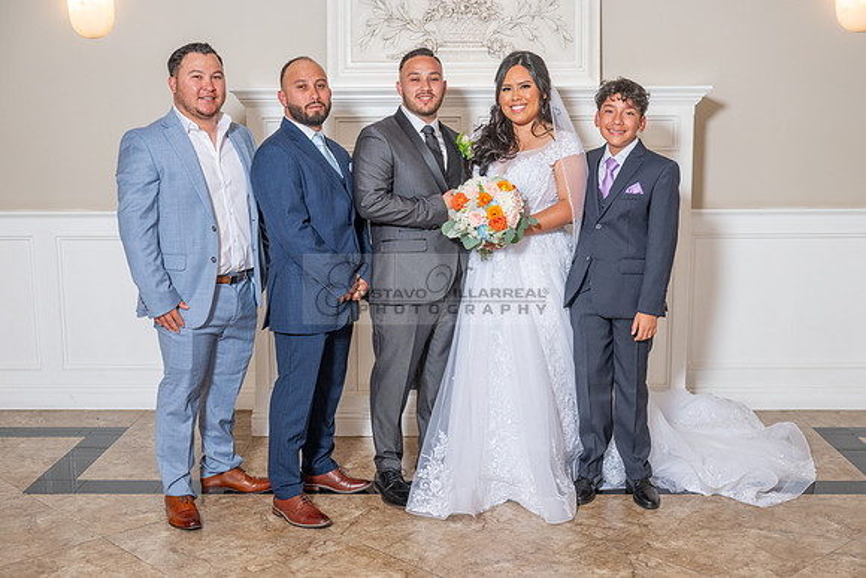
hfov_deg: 43.4
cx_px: 433
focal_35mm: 45
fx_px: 1087
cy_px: 290
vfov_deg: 29.8
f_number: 4.5
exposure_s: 1/160
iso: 640
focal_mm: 44
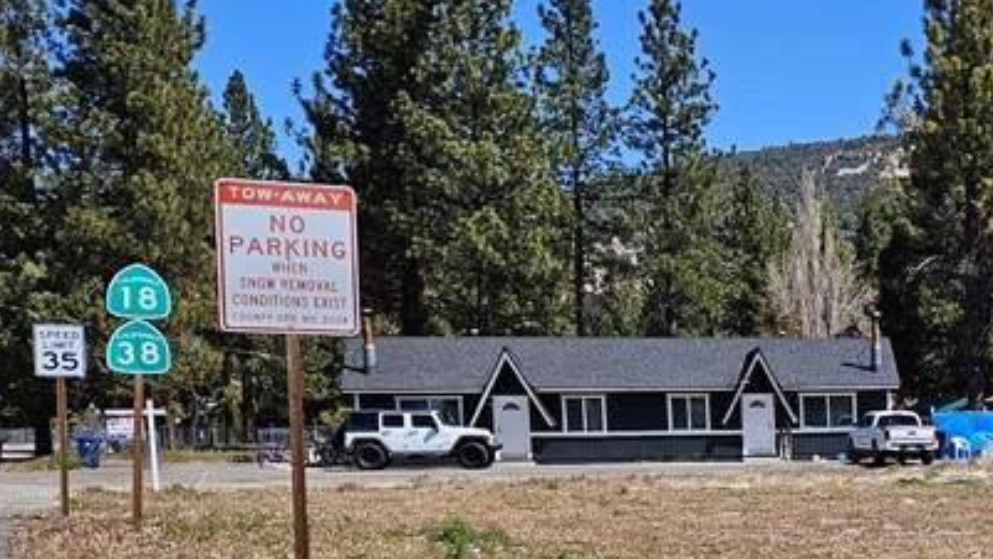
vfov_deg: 18.3
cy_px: 571
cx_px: 1236
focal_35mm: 64
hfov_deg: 28.0
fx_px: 1686
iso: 25
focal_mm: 5.4
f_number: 1.8
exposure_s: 1/1941
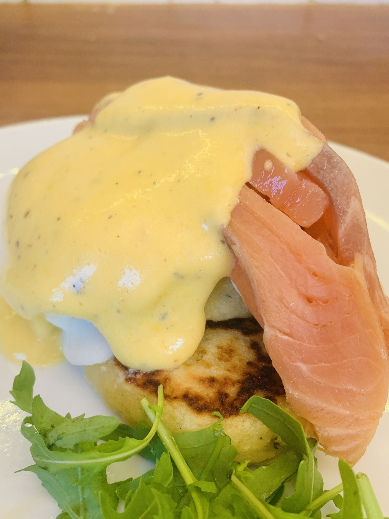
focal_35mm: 26
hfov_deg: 53.1
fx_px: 390
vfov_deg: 67.3
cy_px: 260
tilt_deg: -44.5
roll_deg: +5.8
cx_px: 194
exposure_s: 1/121
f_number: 1.8
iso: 80
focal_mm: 4.25
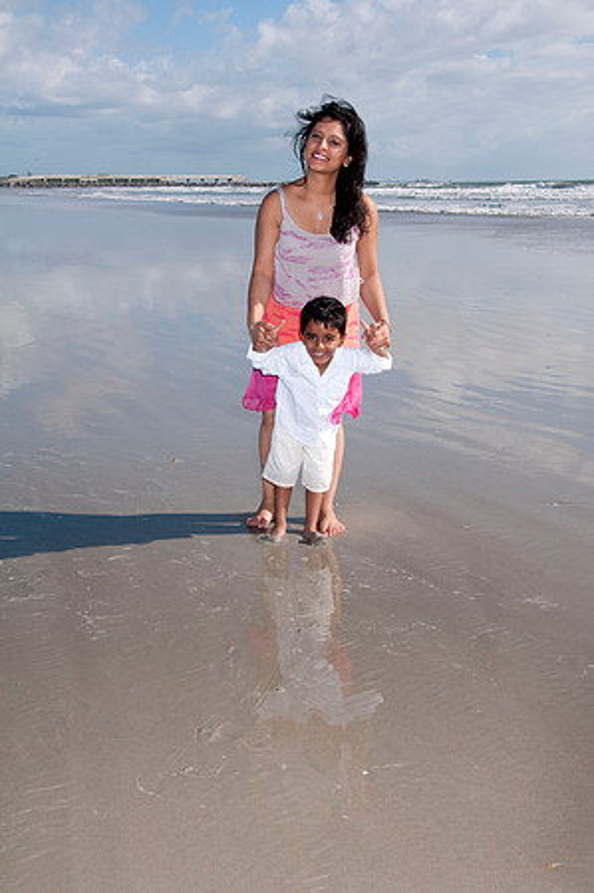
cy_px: 446
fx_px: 1042
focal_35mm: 42
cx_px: 297
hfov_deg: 31.8
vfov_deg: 46.4
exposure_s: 1/250
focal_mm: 28
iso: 100
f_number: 11
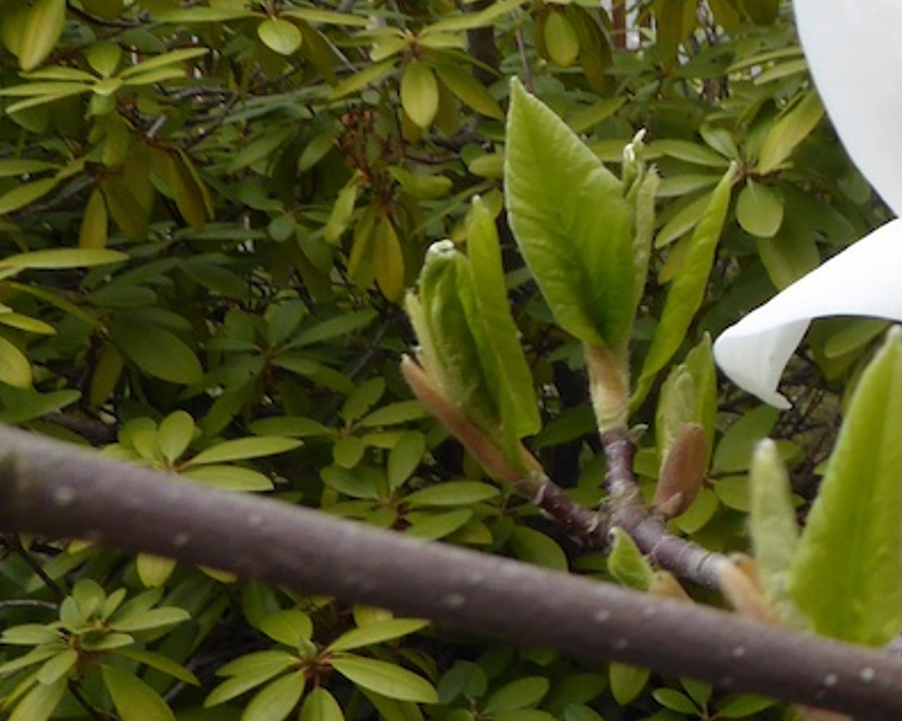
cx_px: 1304
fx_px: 2029
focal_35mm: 76
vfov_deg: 20.1
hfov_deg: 21.5
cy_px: 283
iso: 100
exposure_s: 1/320
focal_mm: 4.3
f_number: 3.3
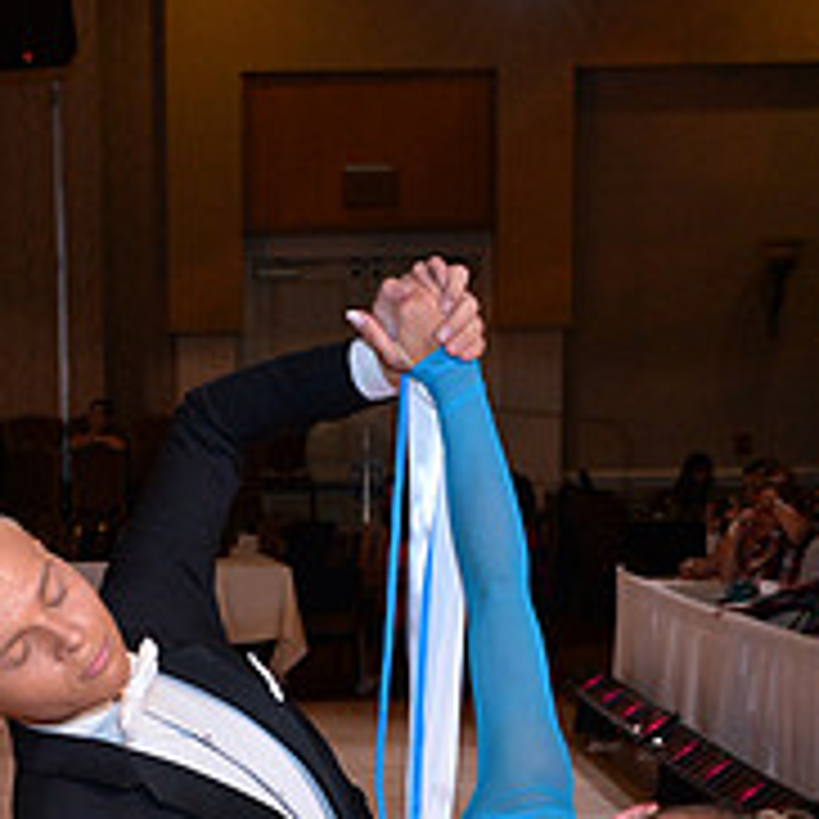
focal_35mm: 108
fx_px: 2891
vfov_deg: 15.4
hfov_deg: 16.1
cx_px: 241
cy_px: 1044
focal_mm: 40
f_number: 6.3
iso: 2000
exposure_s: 1/250
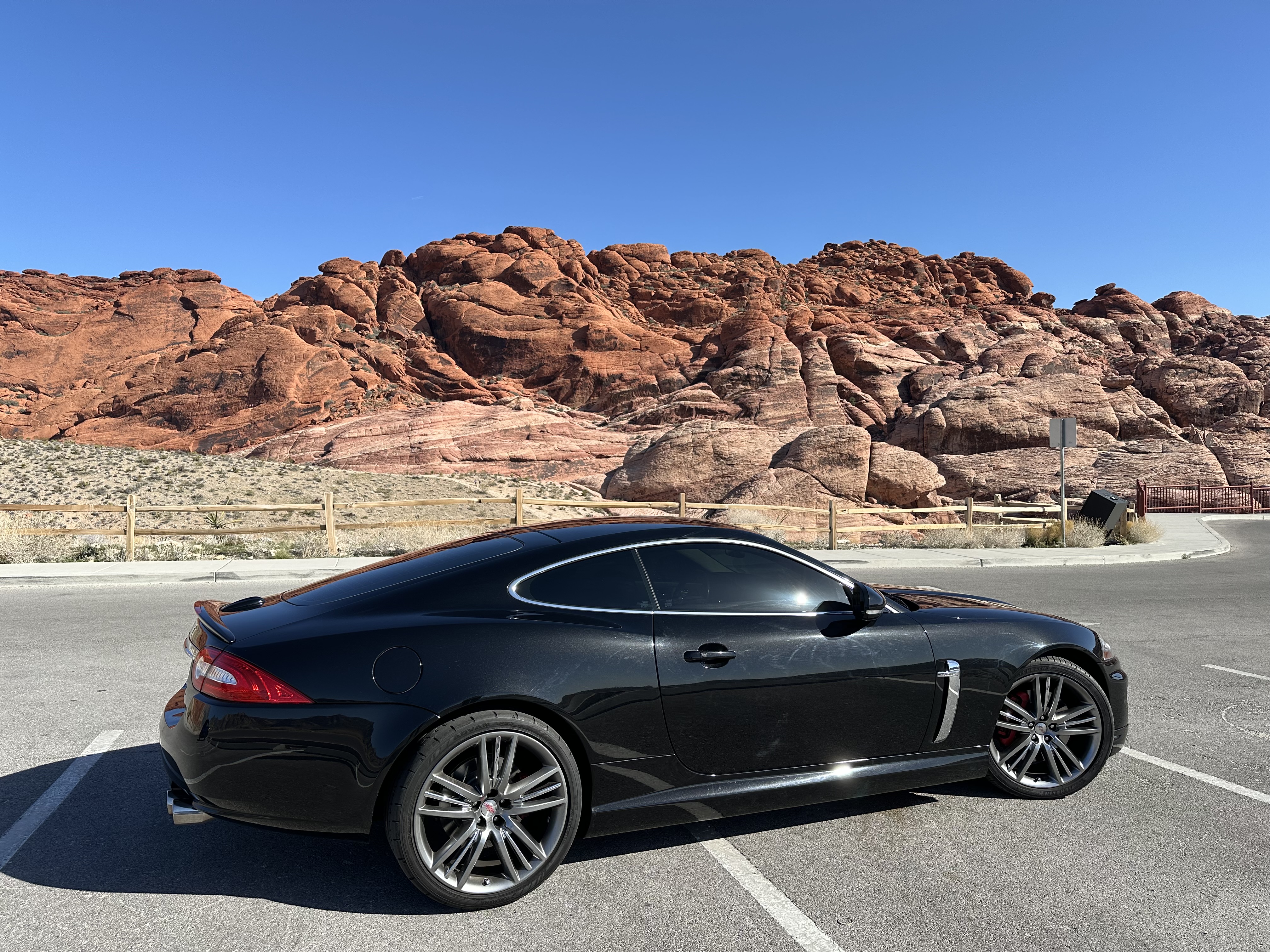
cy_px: 476
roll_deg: +1.5
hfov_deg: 71.6
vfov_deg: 56.8
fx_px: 881
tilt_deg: -0.9
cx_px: 635
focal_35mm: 24
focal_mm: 6.86
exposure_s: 1/3717
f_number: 1.78
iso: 80
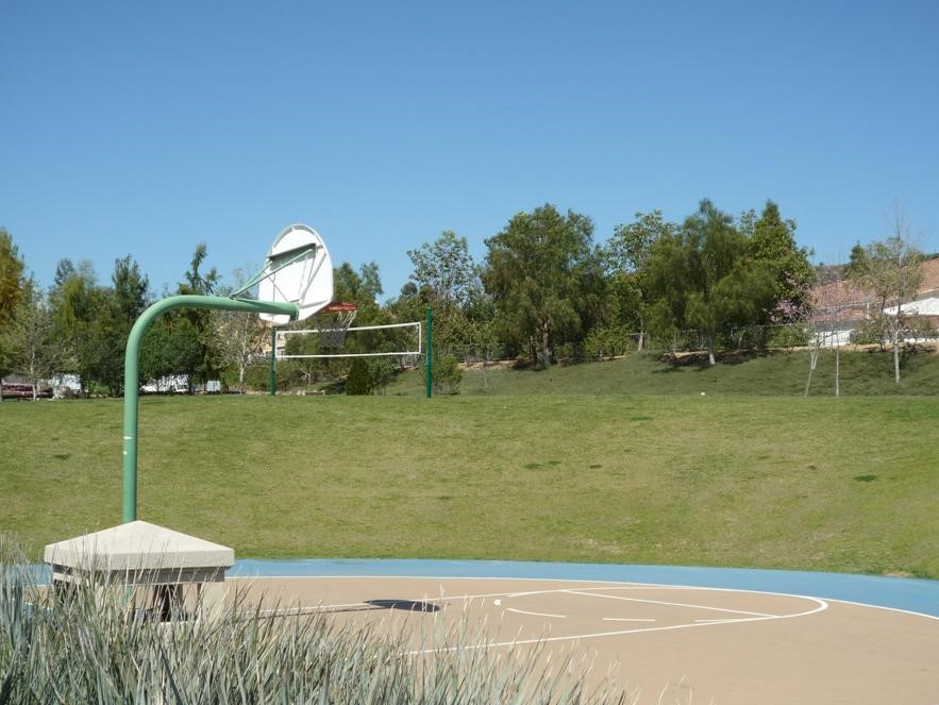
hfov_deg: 37.5
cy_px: 404
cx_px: 502
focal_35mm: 51
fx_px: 1384
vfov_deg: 28.5
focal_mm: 7.8
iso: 100
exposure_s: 1/800
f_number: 5
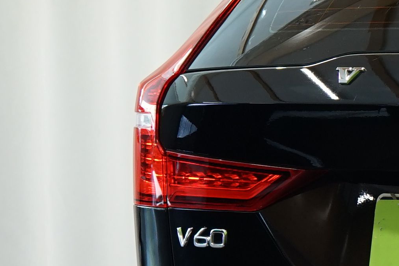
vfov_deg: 3.9
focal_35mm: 350
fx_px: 3879
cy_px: 182
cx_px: 1038
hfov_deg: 5.6
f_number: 5
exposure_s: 1/20
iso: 500
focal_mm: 59
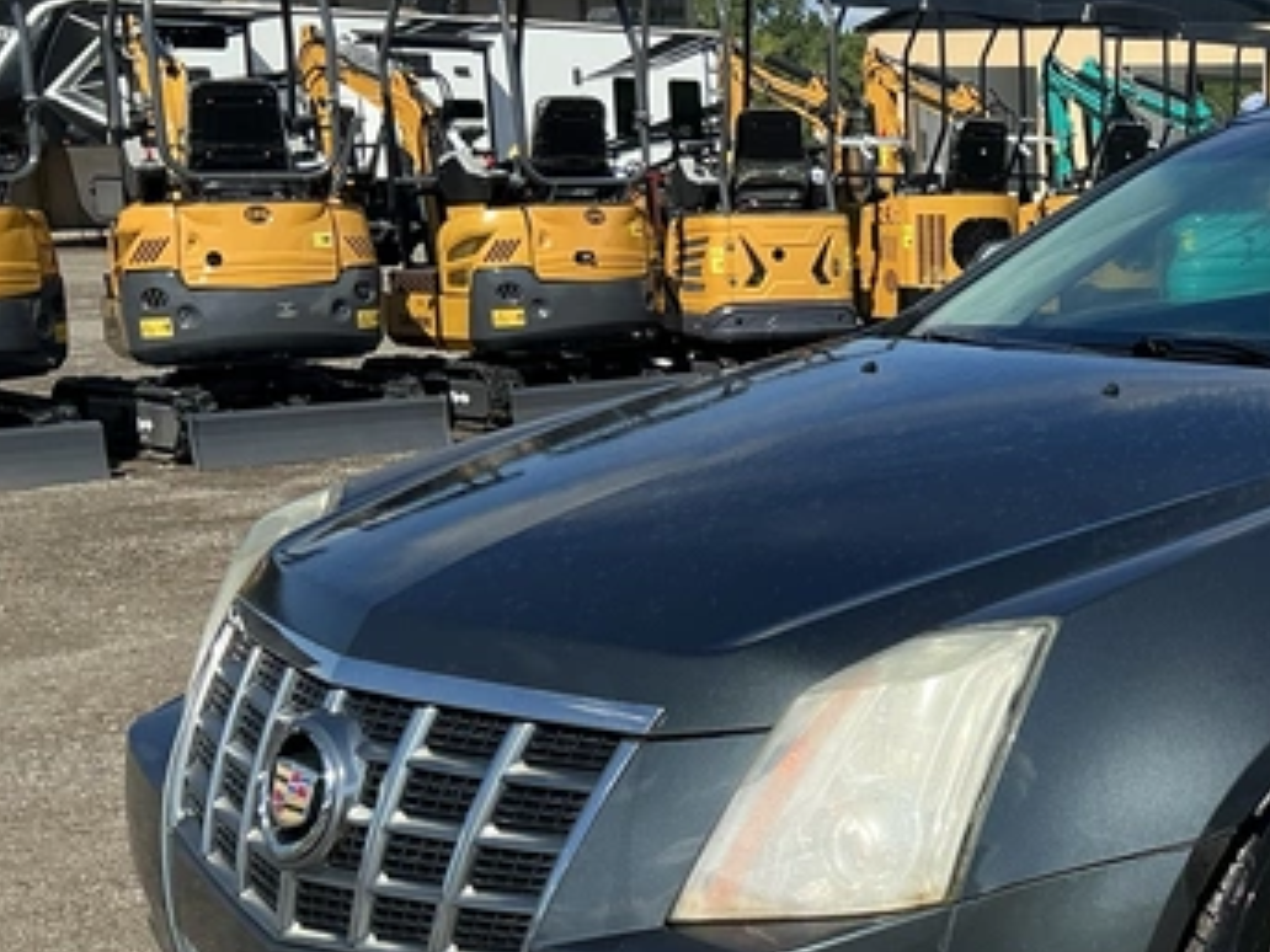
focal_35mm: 61
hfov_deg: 29.2
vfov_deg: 23.9
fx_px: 2238
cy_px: 622
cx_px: 1325
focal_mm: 3
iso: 25
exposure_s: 1/1377
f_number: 1.8
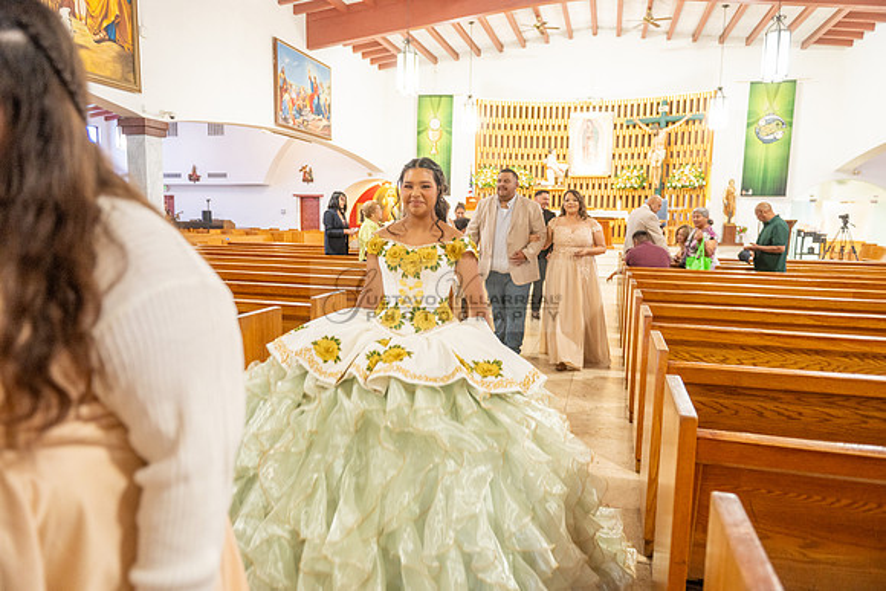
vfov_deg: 53.2
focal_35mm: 24
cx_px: 443
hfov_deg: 73.7
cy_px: 296
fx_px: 591
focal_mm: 24
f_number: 2.8
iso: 1600
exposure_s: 1/100
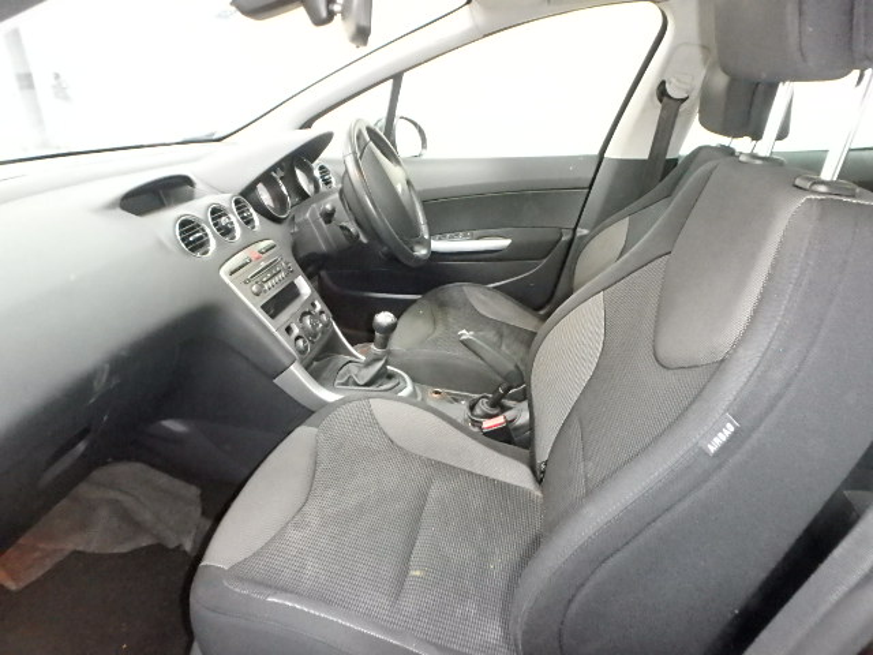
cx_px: 436
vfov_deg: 63.4
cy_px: 328
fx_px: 530
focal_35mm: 21
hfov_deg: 79.0
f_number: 3.5
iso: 1600
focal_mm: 3.7
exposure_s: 1/20
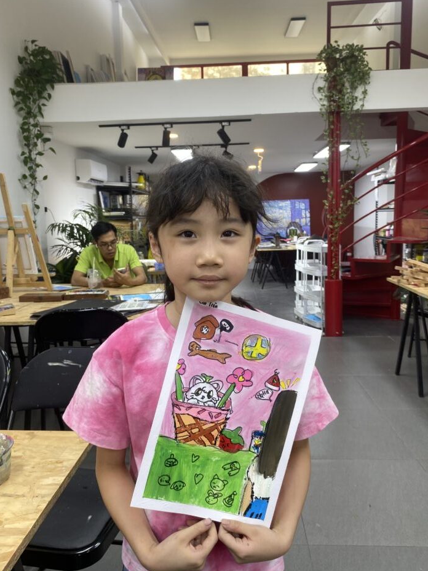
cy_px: 286
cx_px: 208
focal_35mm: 28
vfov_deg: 63.5
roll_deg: +2.5
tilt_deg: -6.6
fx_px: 462
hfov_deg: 49.7
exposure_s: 1/100
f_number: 1.8
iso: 64
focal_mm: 4.25
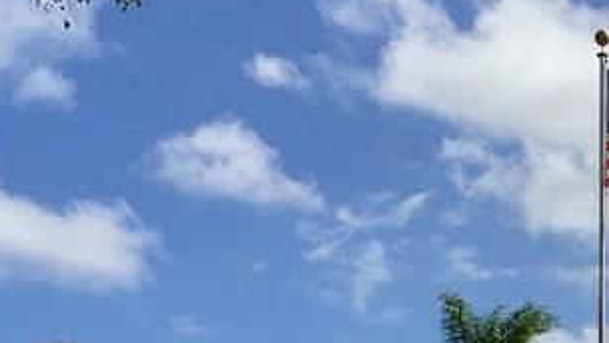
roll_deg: -0.5
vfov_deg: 10.9
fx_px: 1713
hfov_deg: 18.9
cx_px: 749
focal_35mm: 106
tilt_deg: +5.4
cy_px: 552
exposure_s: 1/4950
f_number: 2.2
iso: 32
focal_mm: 4.15
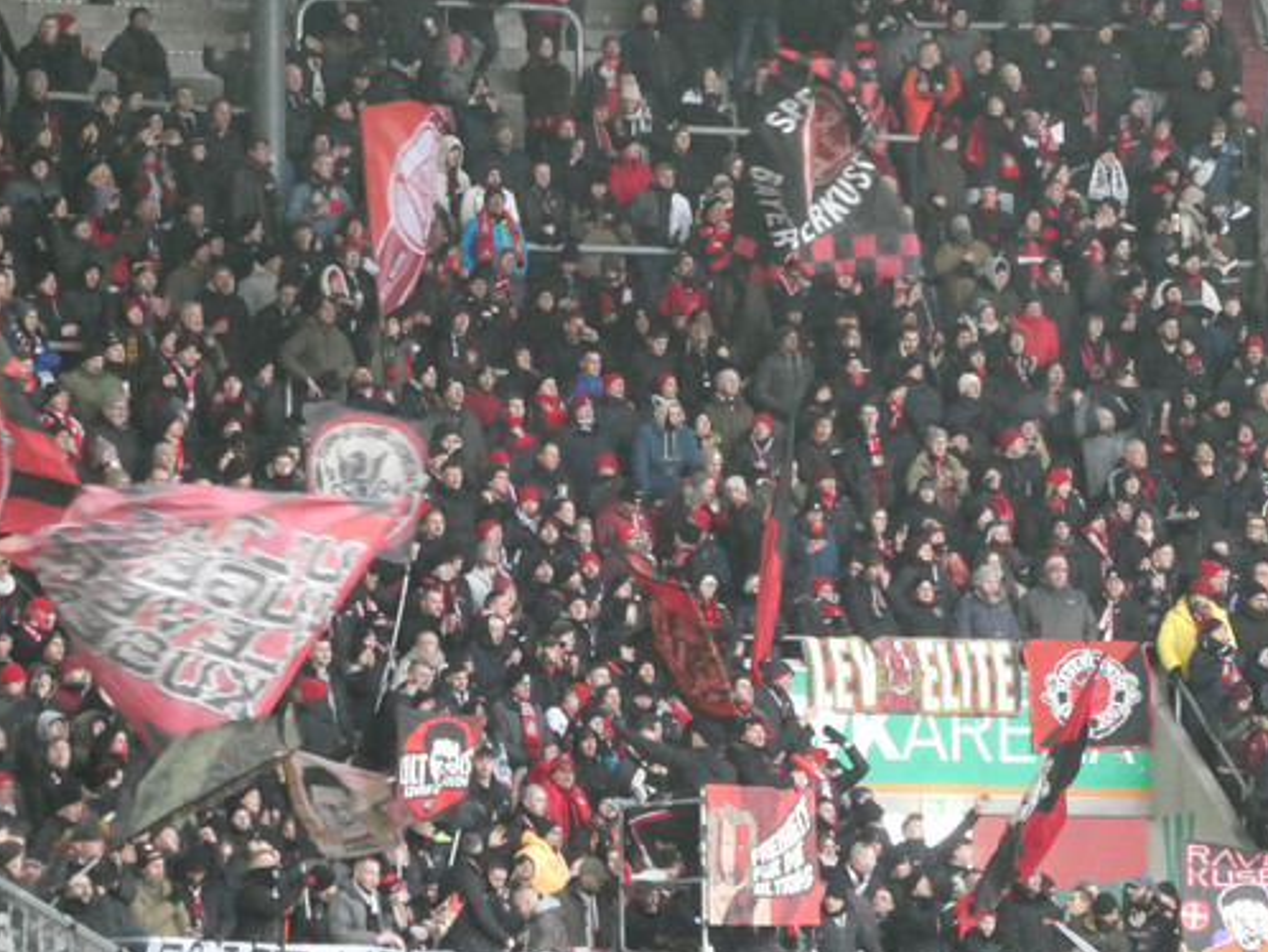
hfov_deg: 7.7
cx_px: 530
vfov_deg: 5.8
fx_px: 9419
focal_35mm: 257
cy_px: 519
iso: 1600
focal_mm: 35.8
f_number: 5.6
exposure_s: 1/60
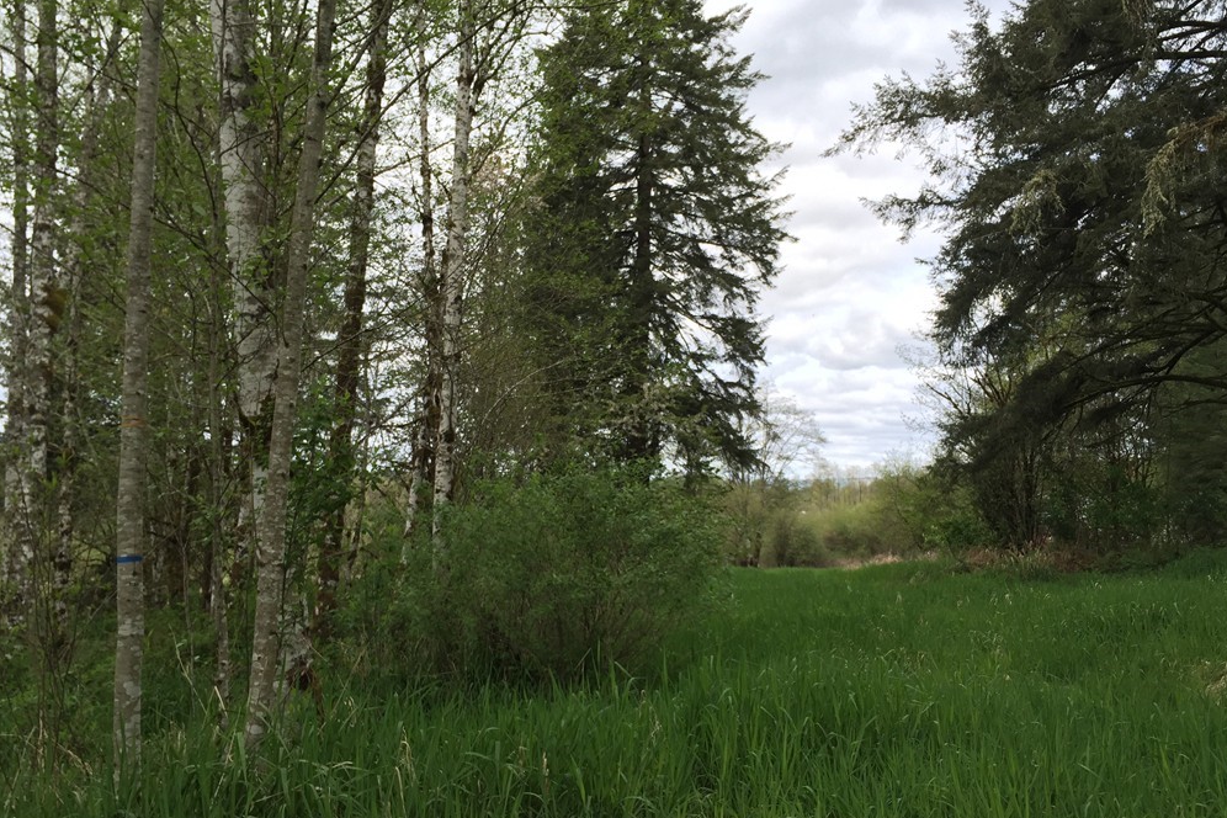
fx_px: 1057
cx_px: 609
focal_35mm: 31
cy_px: 413
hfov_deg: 60.3
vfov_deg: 42.3
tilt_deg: +5.3
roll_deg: -1.2
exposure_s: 1/557
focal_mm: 4.15
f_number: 2.2
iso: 32
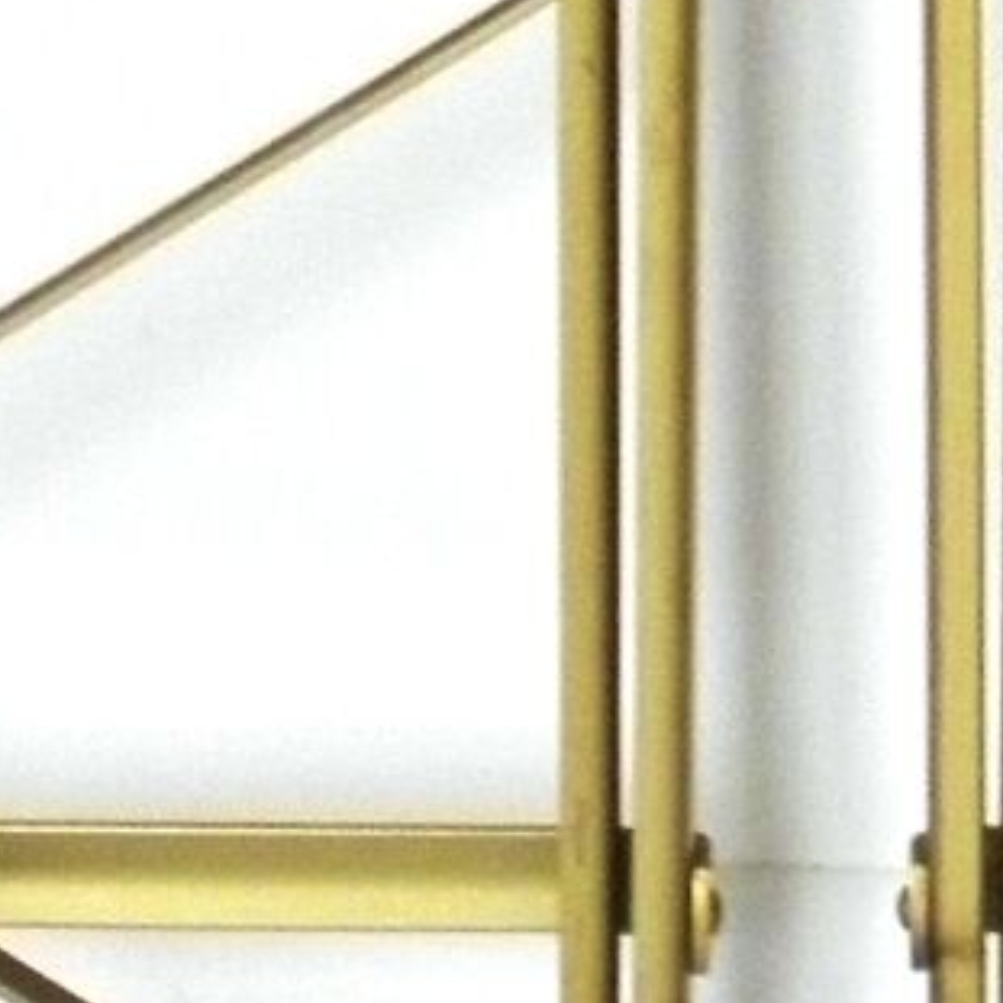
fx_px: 8097
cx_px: 839
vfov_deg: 6.8
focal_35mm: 247
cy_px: -1080
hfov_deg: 7.1
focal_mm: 6.2
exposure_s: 1/15
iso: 200
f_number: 3.7
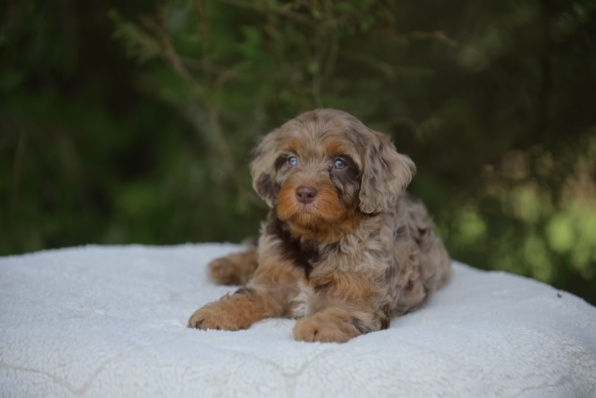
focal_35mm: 110
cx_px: 298
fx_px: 1821
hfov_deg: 18.6
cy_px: 199
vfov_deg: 12.5
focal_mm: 110
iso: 100
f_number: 2.8
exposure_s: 1/1000
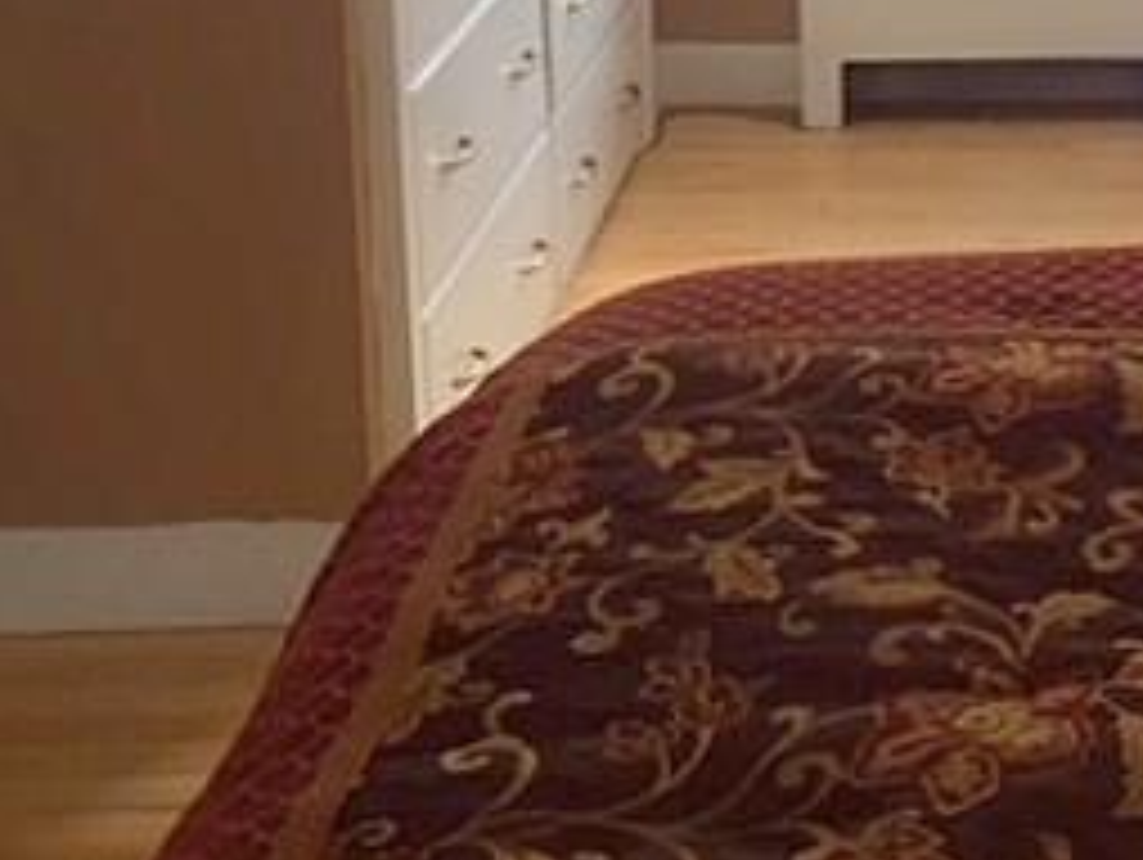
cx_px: 1215
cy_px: -198
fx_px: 2413
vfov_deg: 19.0
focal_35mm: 73
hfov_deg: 25.0
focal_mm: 4.15
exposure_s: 1/30
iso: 32
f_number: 2.2
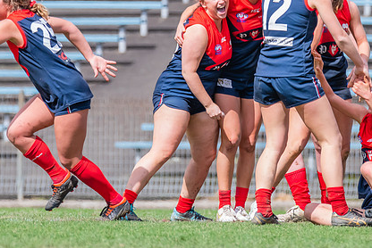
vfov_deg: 1.1
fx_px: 12884
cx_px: 218
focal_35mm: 1246
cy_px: 48
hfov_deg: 1.7
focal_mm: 500
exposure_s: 1/1600
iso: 800
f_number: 9
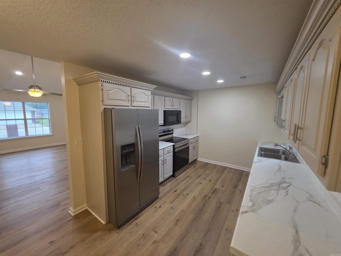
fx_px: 128
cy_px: 128
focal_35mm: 13
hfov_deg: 106.2
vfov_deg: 89.9
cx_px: 170
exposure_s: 1/120
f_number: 1.9
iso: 250
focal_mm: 2.2
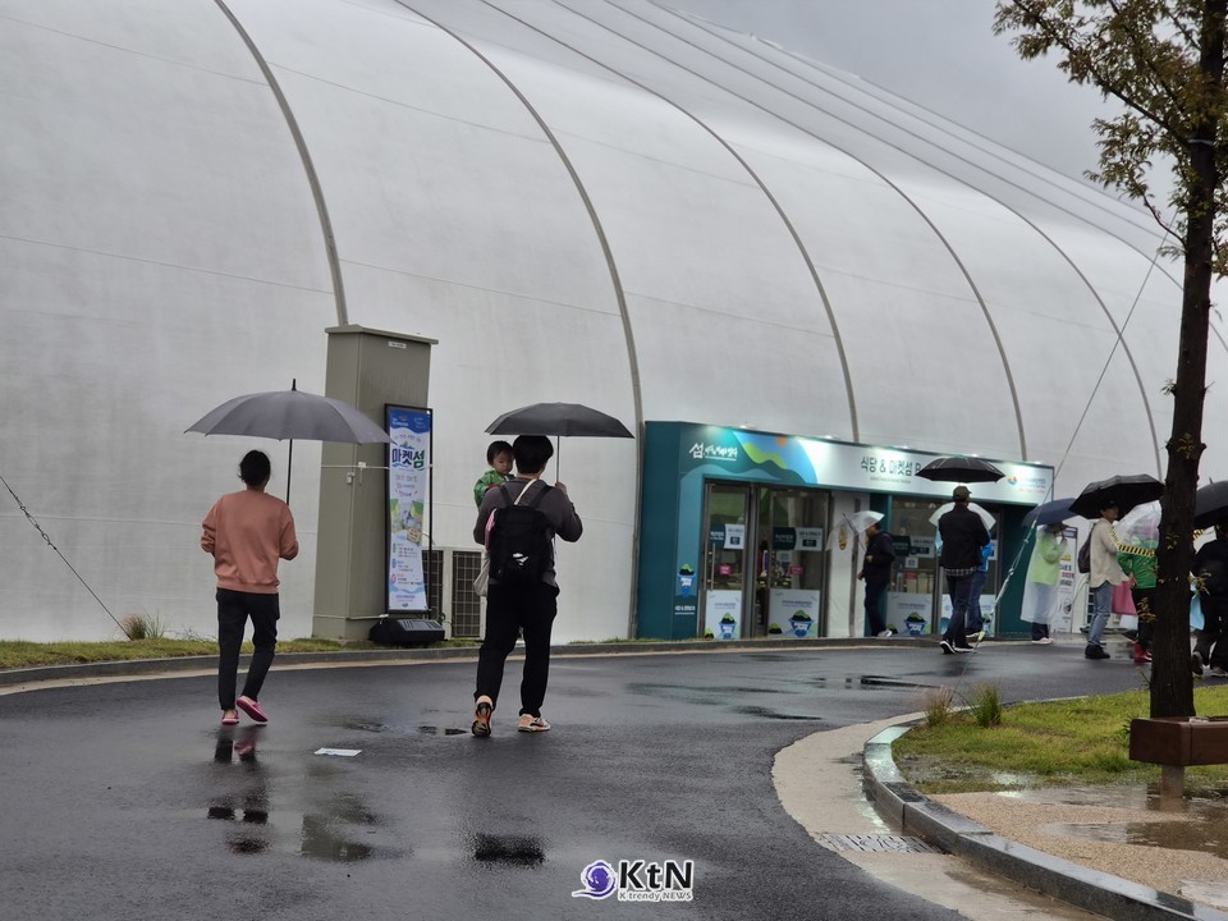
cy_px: 460
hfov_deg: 28.2
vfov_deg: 21.3
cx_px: 614
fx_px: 2448
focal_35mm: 69
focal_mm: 7
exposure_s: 1/120
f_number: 2.4
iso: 40
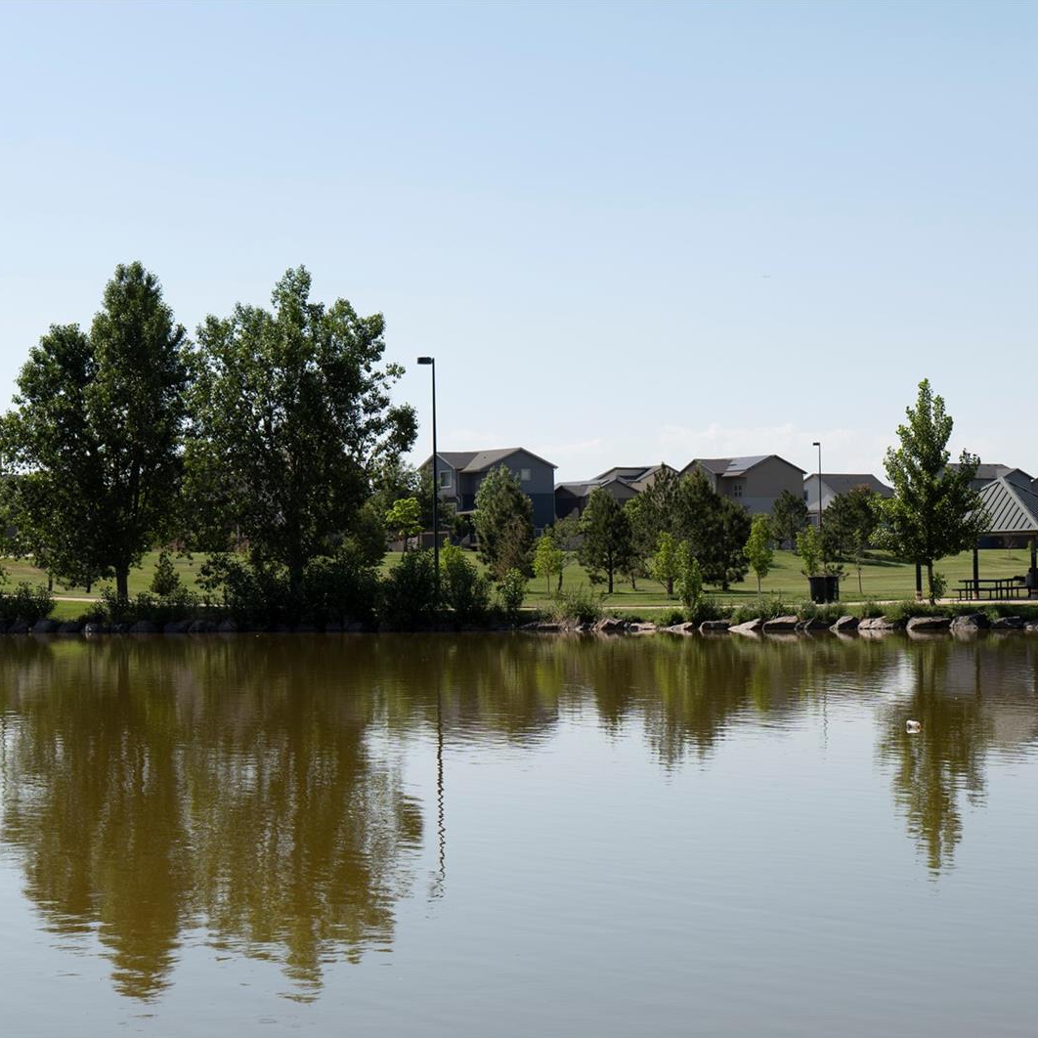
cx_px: 536
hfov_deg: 23.7
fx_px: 2477
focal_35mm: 73
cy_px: 519
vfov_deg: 23.7
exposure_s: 1/800
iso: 100
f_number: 5
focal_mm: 38
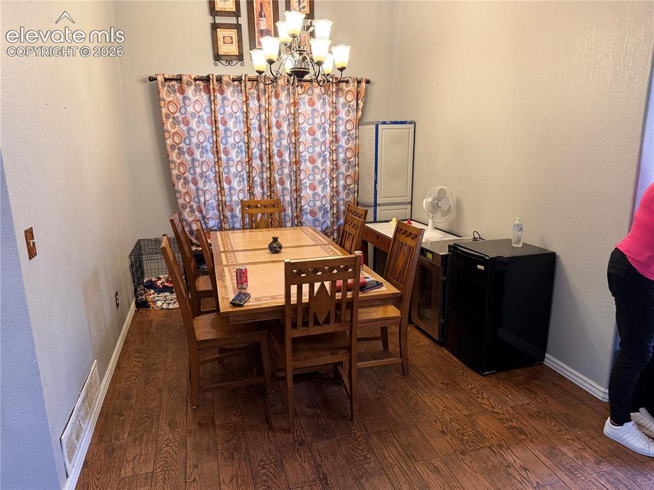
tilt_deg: -13.8
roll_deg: +0.9
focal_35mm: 24
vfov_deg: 56.8
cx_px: 327
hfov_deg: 71.6
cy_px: 245
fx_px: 453
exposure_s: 1/60
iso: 400
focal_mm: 6.76
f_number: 1.78
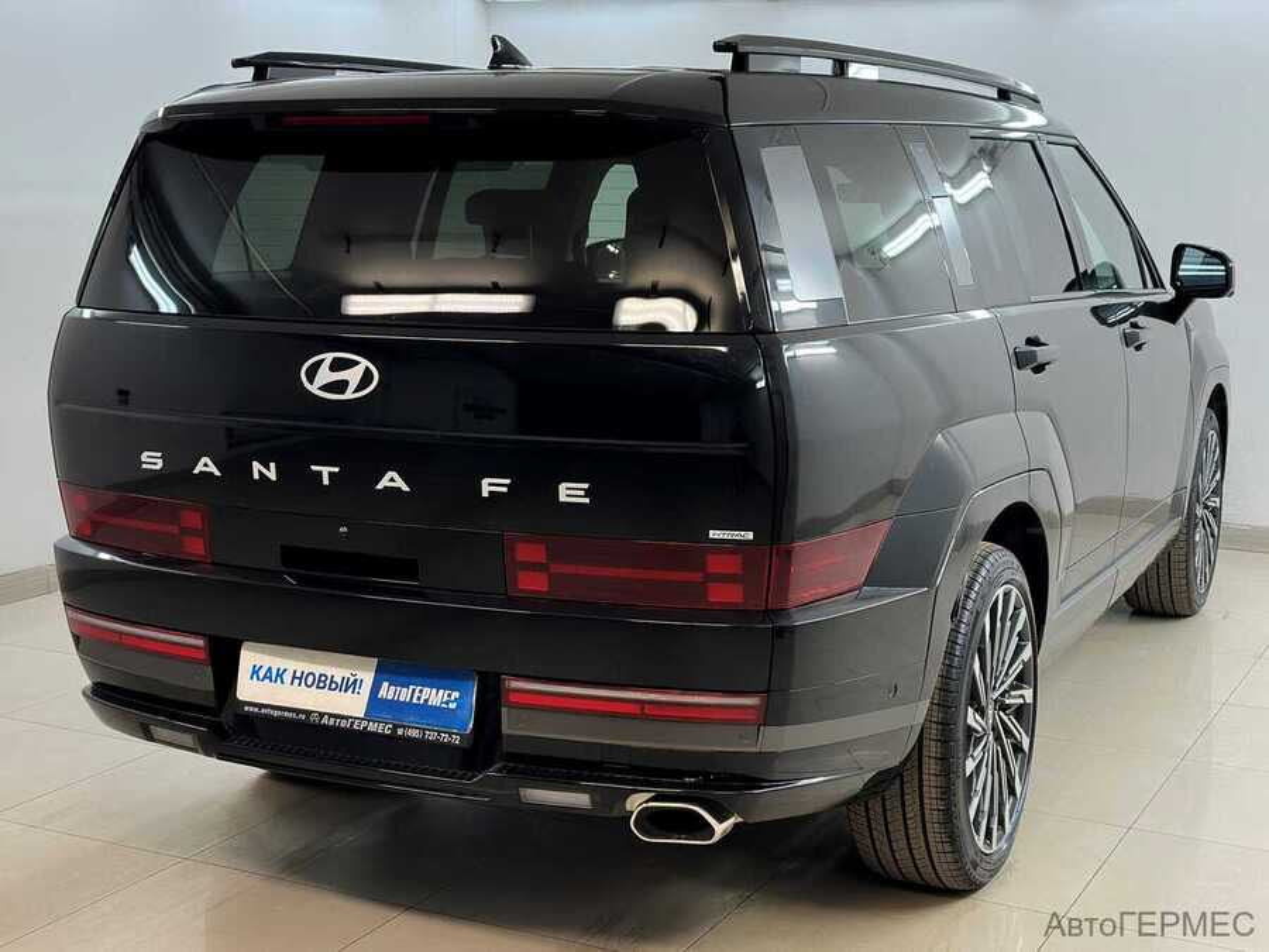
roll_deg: -0.7
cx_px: 634
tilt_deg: -8.3
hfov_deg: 43.9
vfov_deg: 33.6
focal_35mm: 43
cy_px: 476
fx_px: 1576
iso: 100
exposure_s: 1/100
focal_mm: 6.86
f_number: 1.78
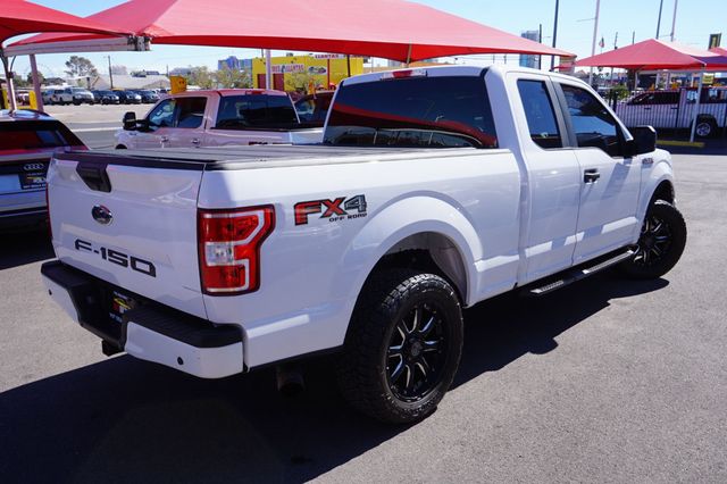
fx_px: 605
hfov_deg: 62.0
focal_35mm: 30
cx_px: 364
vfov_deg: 43.6
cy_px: 242
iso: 100
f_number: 11
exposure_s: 1/100
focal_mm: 20
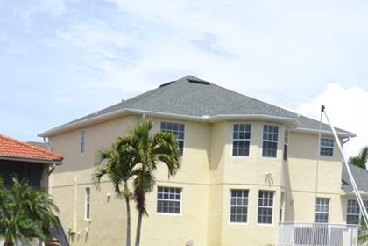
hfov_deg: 25.4
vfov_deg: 16.2
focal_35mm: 80
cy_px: 317
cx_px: 173
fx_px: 818
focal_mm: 14
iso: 100
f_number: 8
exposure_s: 1/250
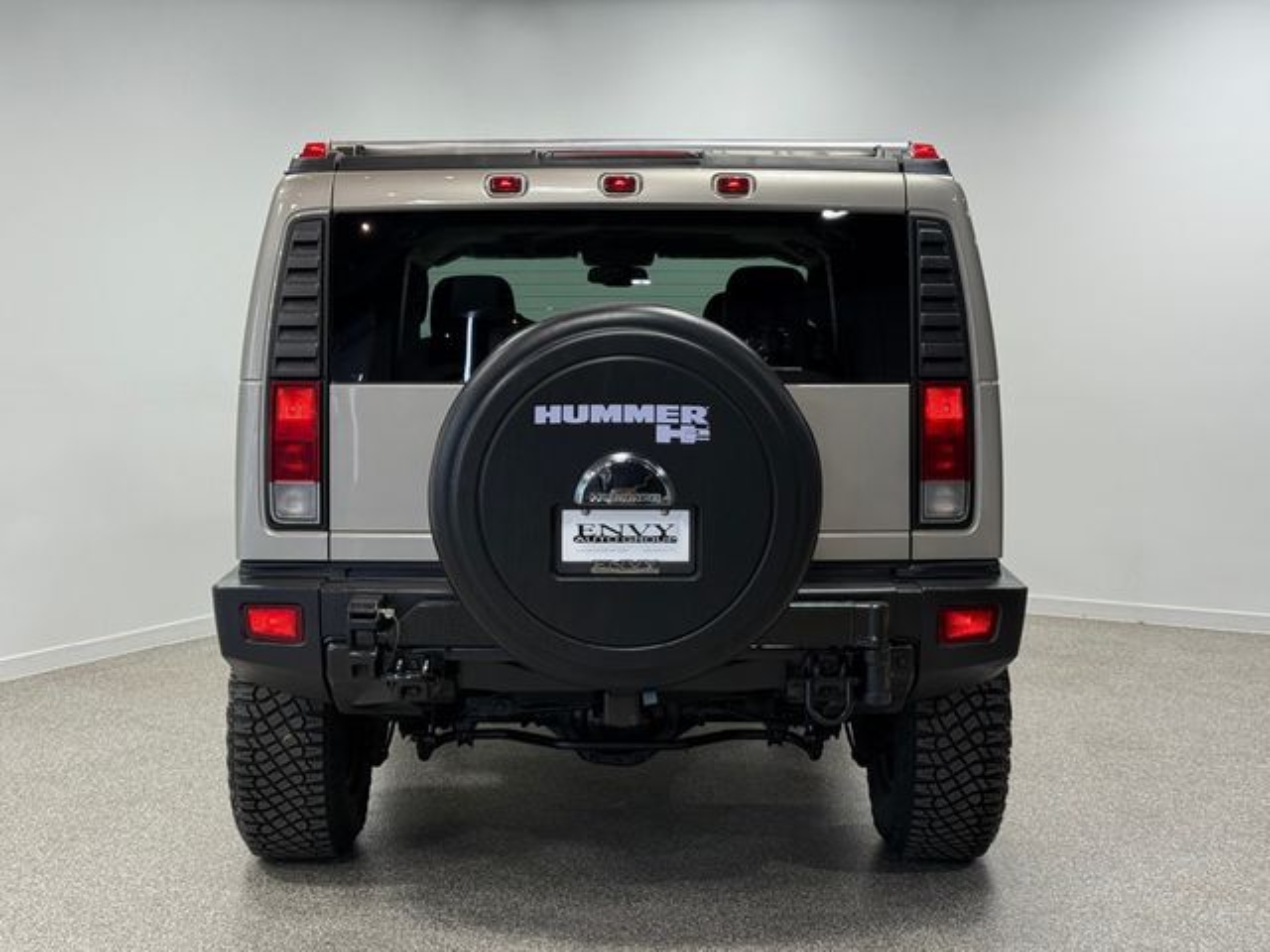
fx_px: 1761
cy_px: 476
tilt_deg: -4.7
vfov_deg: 30.3
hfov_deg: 39.7
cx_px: 635
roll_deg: -0.8
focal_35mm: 48
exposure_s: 1/174
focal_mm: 6.76
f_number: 1.78
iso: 64
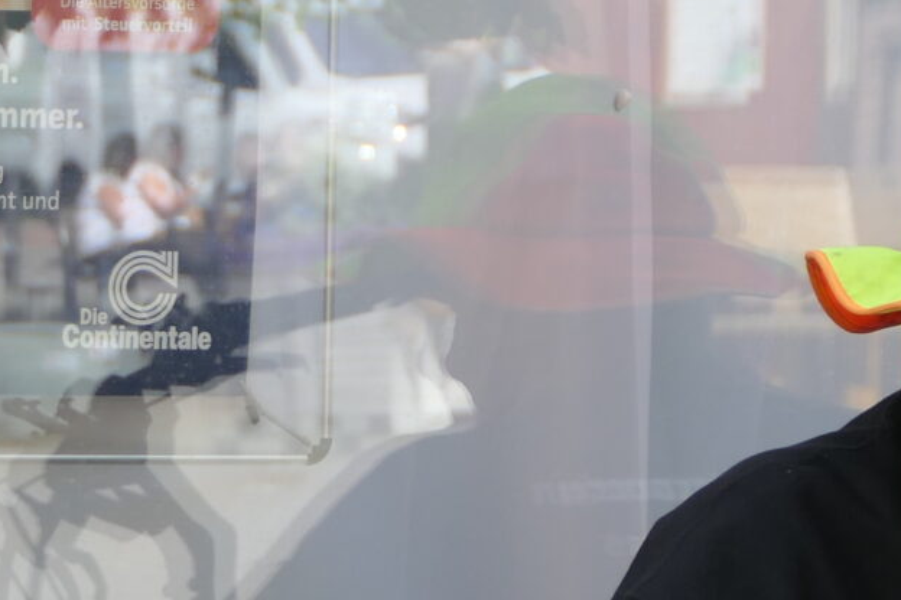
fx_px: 14890
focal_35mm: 595
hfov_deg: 3.5
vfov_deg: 2.3
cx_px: 1216
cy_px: 654
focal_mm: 53.4
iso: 125
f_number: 4.2
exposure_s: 1/160
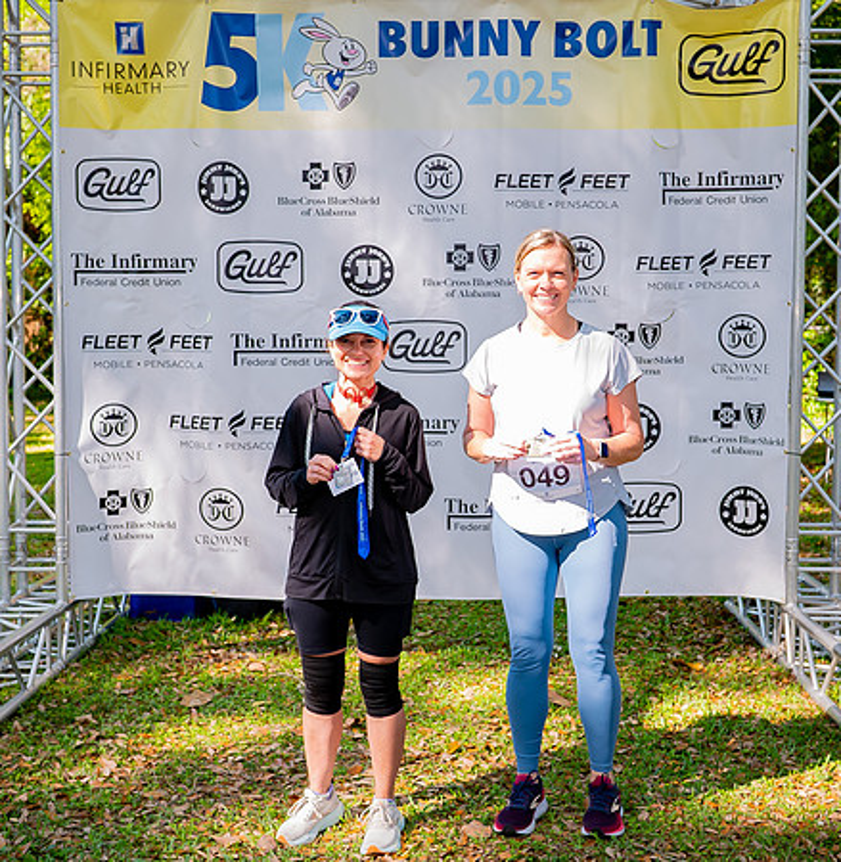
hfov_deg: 31.6
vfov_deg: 32.3
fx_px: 1488
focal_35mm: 53
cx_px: 437
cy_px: 419
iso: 320
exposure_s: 1/200
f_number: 4
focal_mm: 38
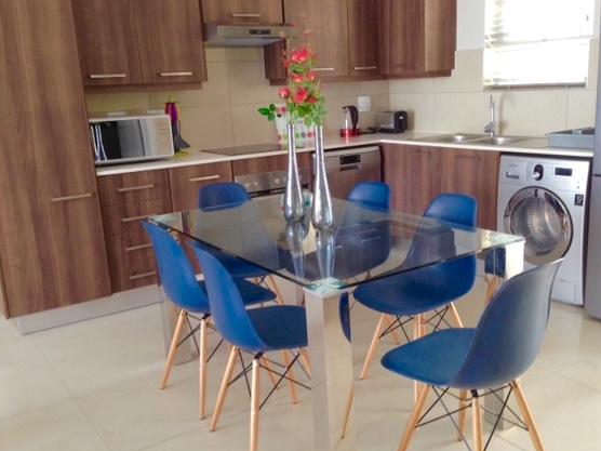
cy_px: 241
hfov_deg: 48.9
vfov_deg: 37.7
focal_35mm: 38
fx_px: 660
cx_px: 320
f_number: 2.4
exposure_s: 1/20
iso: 125
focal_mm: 4.12
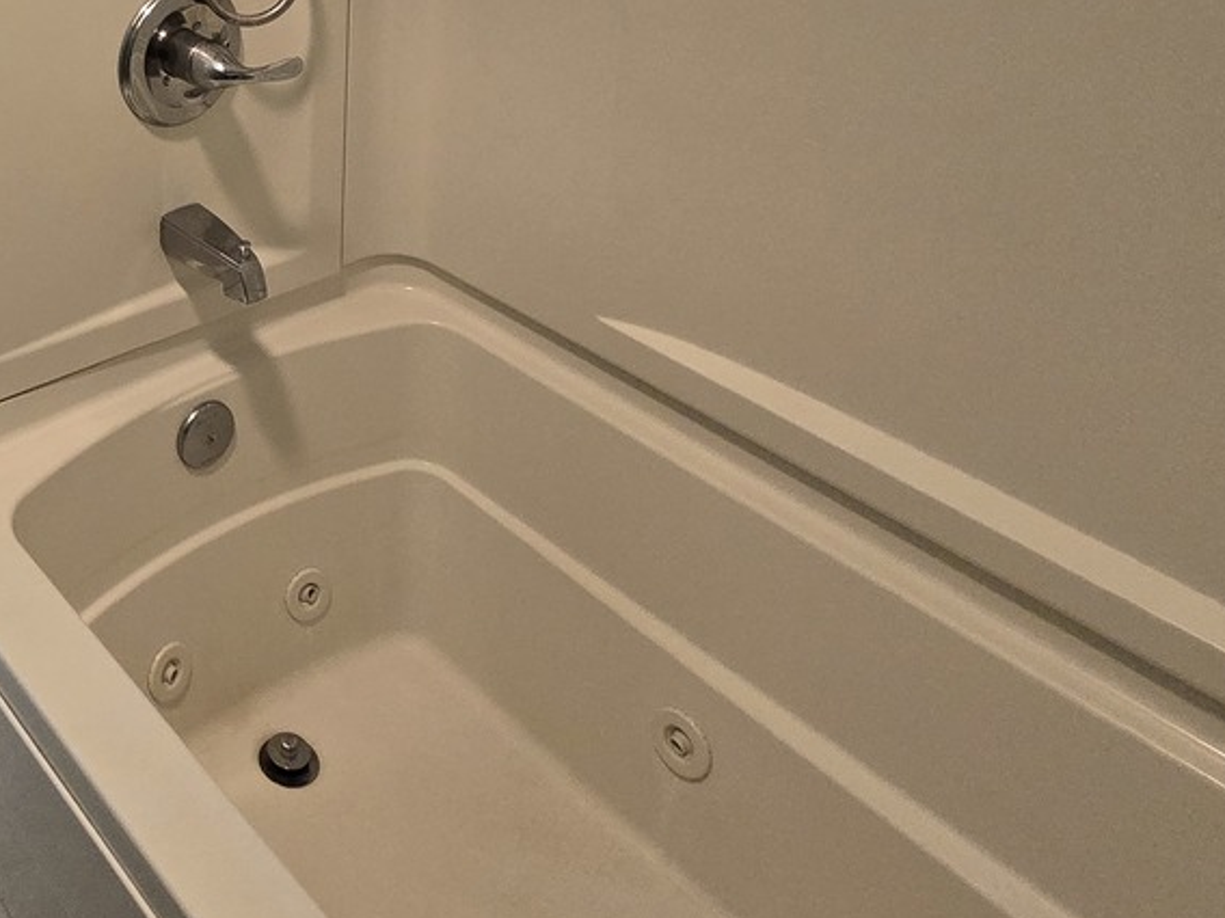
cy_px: -82
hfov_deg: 46.7
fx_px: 1168
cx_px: 13
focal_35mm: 33
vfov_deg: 36.6
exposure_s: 1/60
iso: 500
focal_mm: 2.2
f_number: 2.2
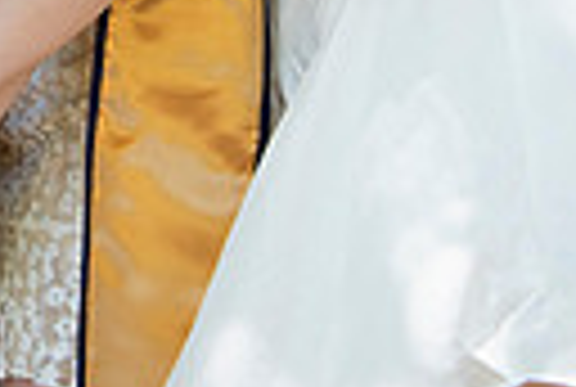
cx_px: -216
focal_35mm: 307
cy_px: -389
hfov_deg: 6.6
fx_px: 4923
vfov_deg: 4.4
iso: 640
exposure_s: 1/320
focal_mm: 68
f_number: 5.6
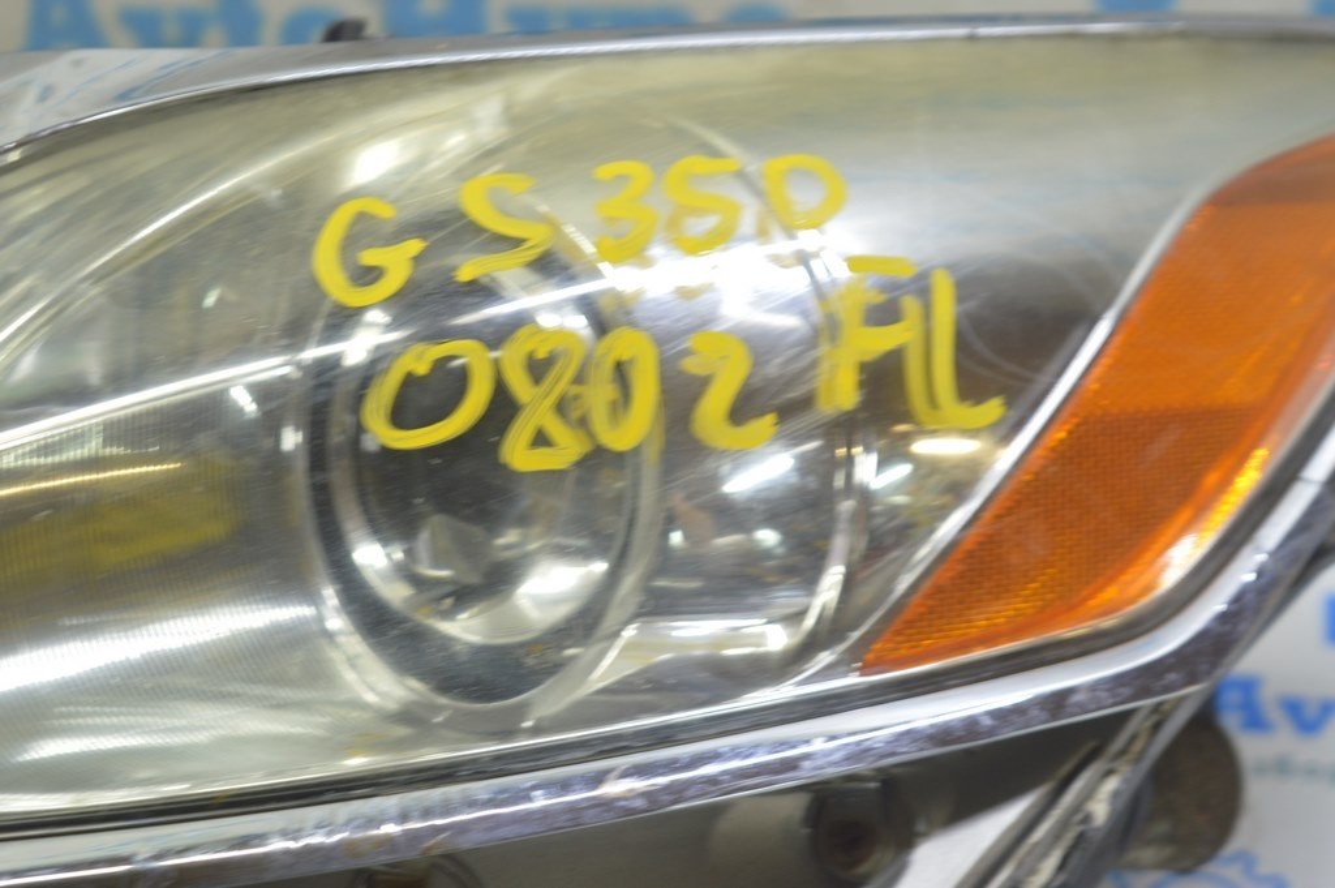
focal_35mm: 82
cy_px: 444
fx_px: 3057
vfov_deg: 16.5
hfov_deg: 24.6
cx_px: 668
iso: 400
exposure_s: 1/20
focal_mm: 55
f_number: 5.6
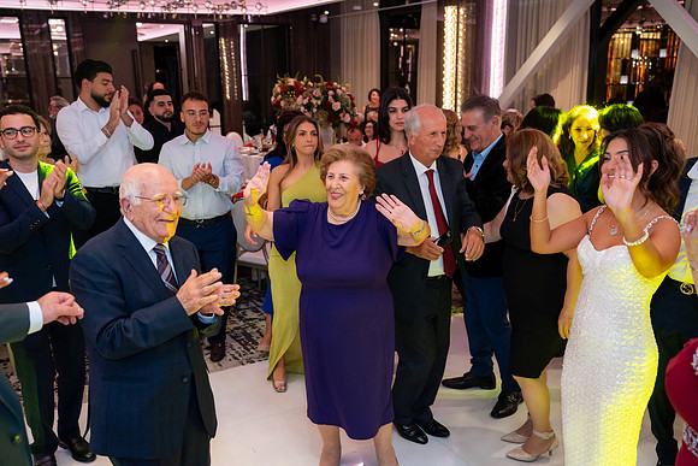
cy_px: 233
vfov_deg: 40.0
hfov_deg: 57.2
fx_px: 640
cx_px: 349
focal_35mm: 33
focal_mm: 33
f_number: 3.5
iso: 3200
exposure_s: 1/200
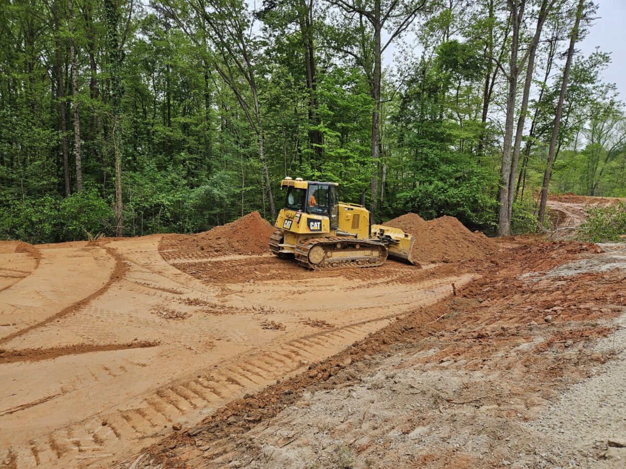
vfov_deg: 58.9
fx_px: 416
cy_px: 234
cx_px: 313
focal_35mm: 23
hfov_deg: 73.9
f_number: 1.8
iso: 25
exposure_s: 1/393
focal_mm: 5.4
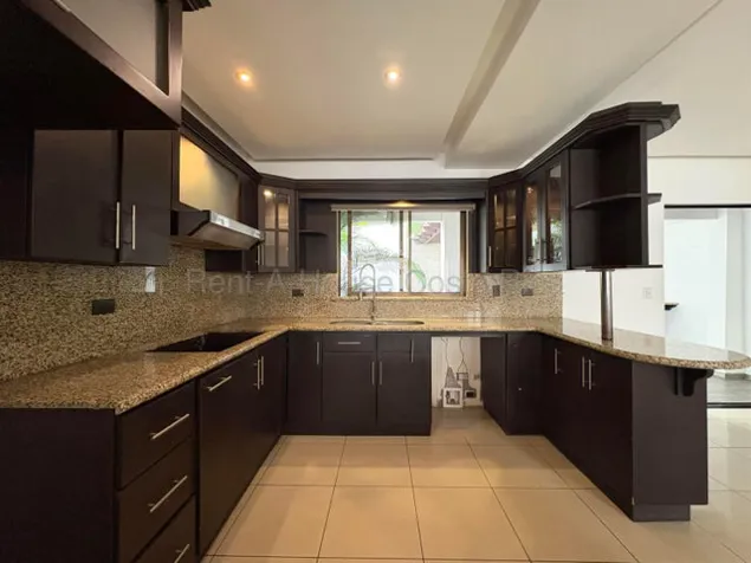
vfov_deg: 85.7
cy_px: 282
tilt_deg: +0.1
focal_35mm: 14
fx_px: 304
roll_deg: +0.3
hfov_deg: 102.1
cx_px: 376
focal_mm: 2.22
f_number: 2.2
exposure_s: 1/60
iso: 640
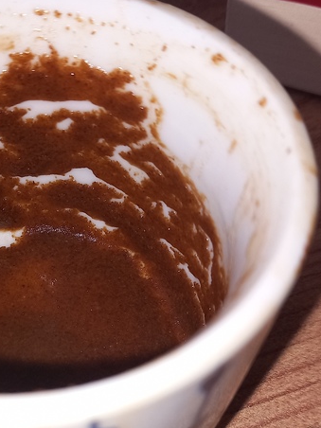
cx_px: 41
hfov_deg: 25.8
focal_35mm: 55
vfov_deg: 34.3
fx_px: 680
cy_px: 311
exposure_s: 1/100
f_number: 1.8
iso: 32
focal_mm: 4
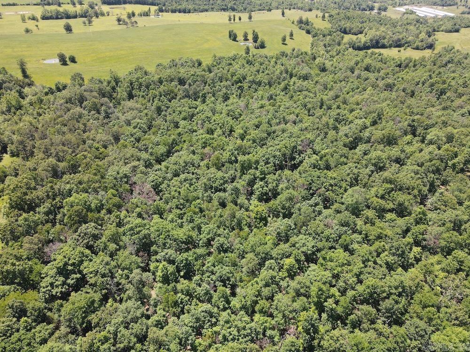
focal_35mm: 24
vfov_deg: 56.8
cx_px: 235
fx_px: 326
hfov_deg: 71.6
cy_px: 176
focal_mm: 4.5
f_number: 2.8
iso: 120
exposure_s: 1/15
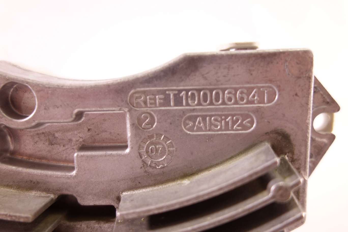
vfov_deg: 46.4
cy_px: 116
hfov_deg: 65.5
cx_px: 174
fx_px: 271
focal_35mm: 28
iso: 200
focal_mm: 10.4
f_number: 2.5
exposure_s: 1/30
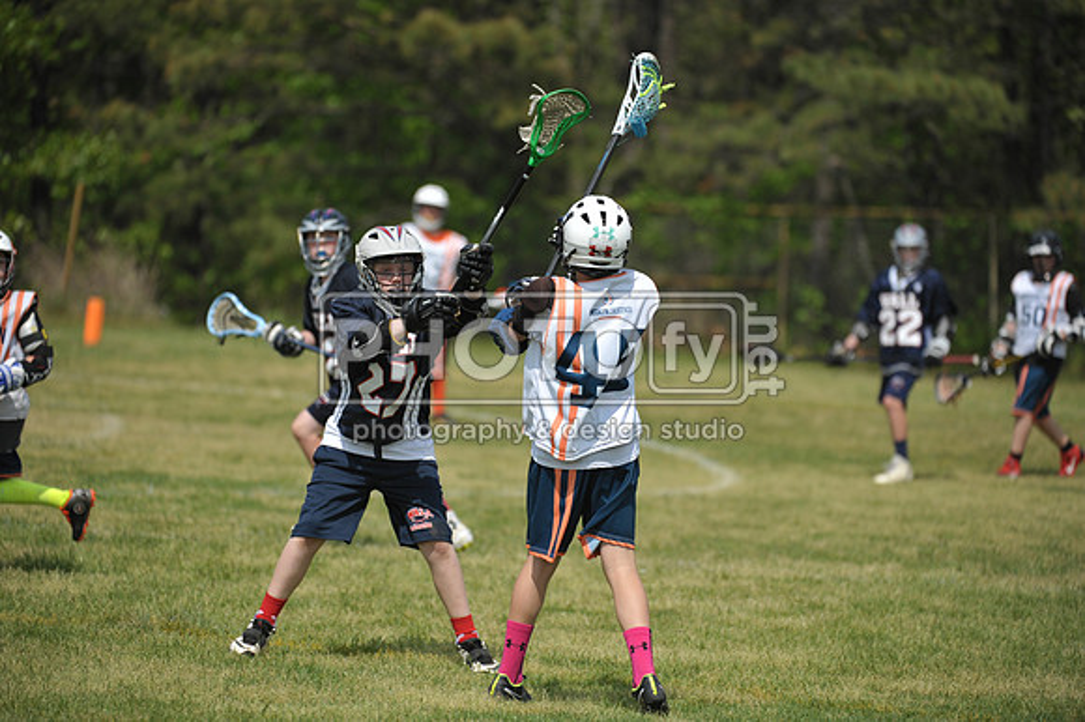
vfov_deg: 5.7
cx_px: 542
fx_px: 7229
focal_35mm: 240
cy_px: 361
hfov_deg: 8.6
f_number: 4
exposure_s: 1/6400
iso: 640
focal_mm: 240
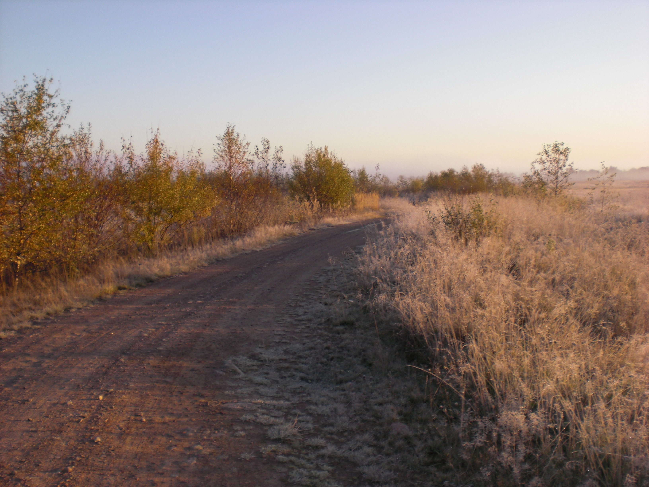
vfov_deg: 37.7
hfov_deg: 49.0
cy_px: 244
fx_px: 712
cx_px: 324
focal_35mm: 38
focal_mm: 6.3
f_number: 3.1
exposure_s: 1/320
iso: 64
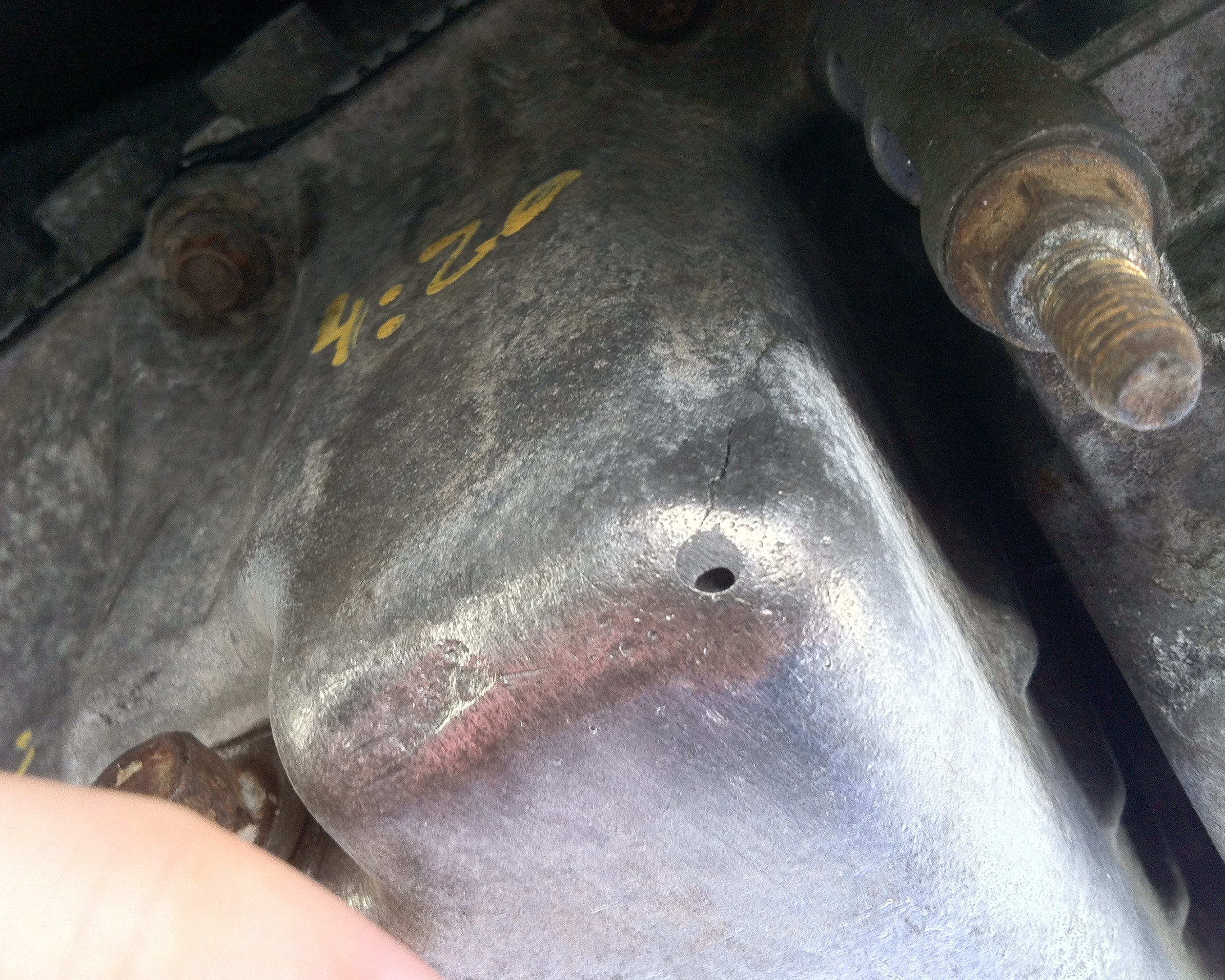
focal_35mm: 37
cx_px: 595
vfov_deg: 40.1
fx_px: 1341
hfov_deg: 49.1
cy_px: 495
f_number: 2.8
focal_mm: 3.85
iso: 100
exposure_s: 1/15
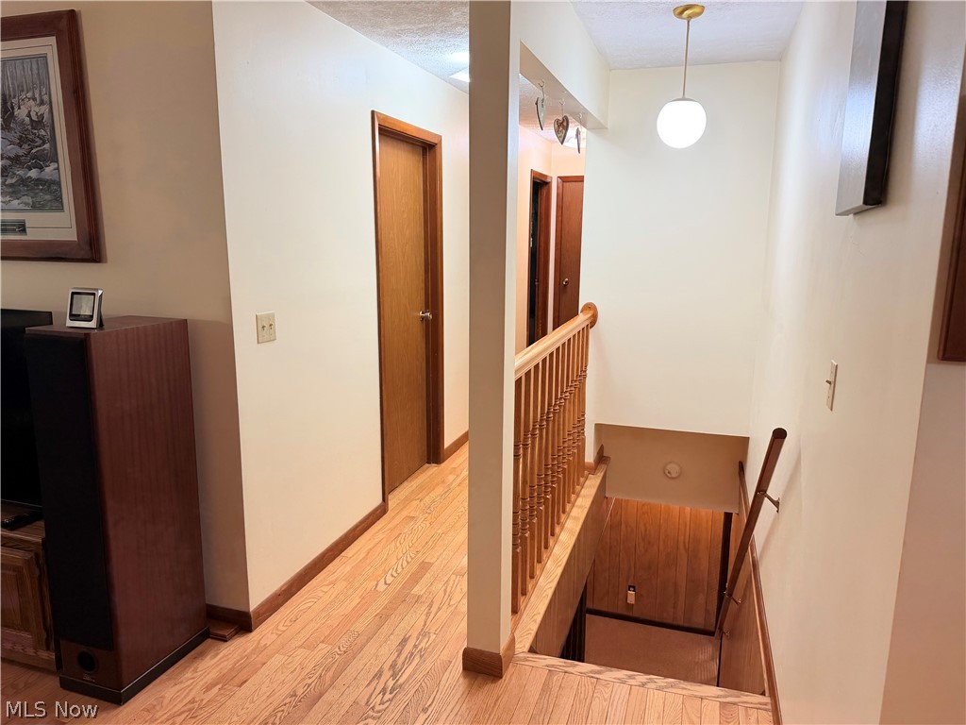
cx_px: 483
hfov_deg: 71.6
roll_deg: +0.1
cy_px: 362
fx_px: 670
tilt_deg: -11.3
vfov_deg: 56.8
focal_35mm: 24
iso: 160
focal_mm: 6.76
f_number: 1.78
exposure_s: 1/120
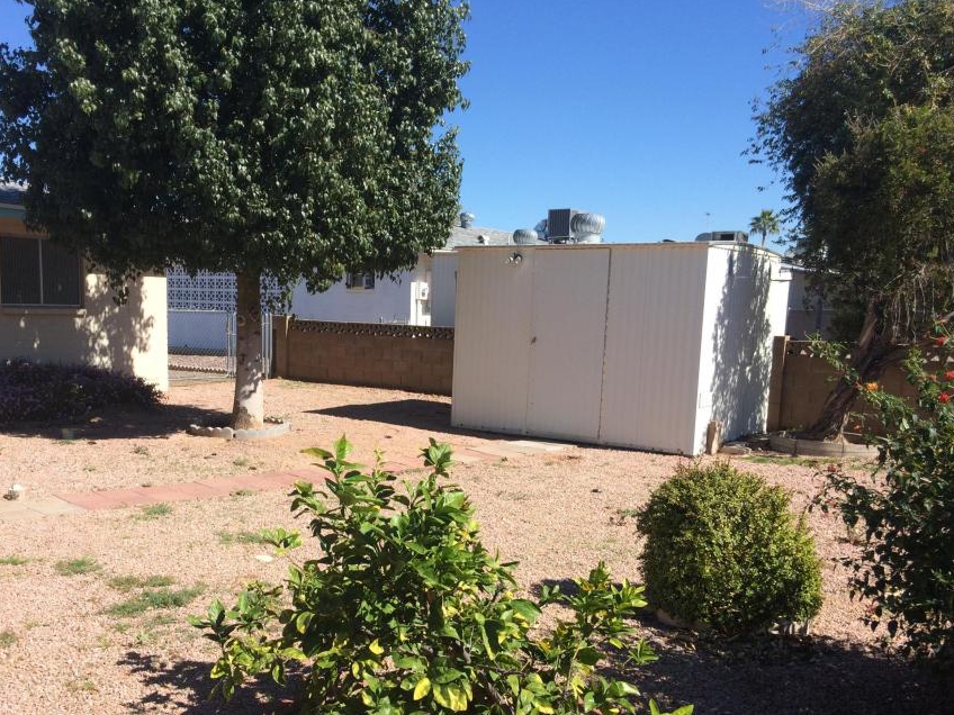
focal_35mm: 35
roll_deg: -0.6
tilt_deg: -6.8
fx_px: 965
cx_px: 392
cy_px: 429
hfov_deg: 52.3
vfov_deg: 40.5
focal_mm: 4.15
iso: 32
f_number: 2.2
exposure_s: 1/1866
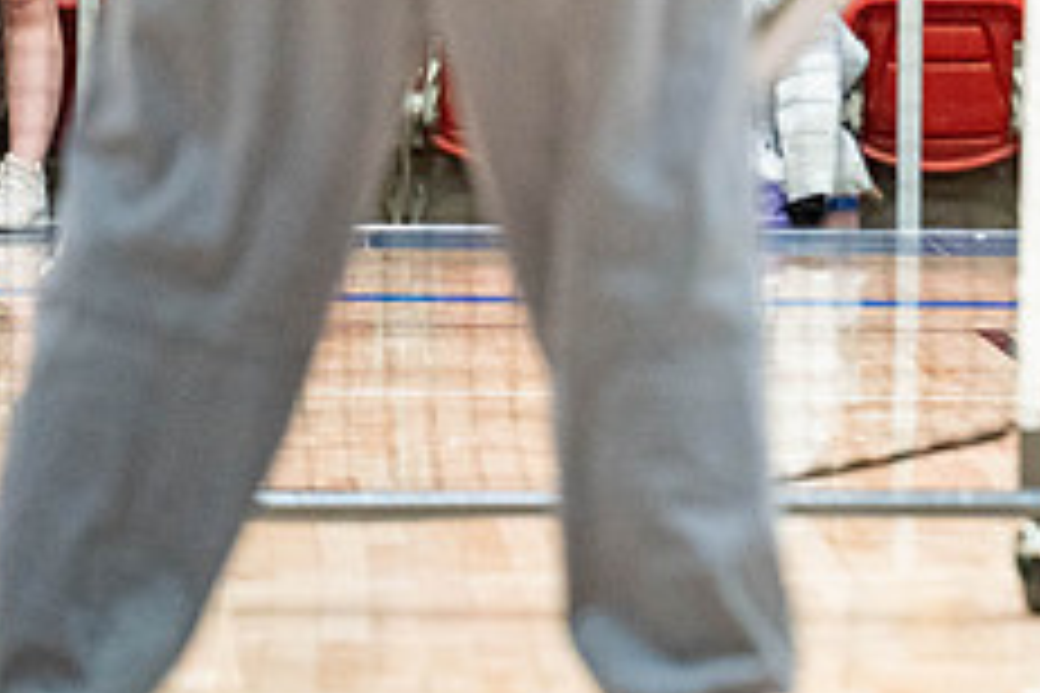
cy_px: -97
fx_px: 10139
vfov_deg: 3.9
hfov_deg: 5.8
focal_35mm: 351
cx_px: 1220
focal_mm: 140
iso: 5000
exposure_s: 1/500
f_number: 2.8
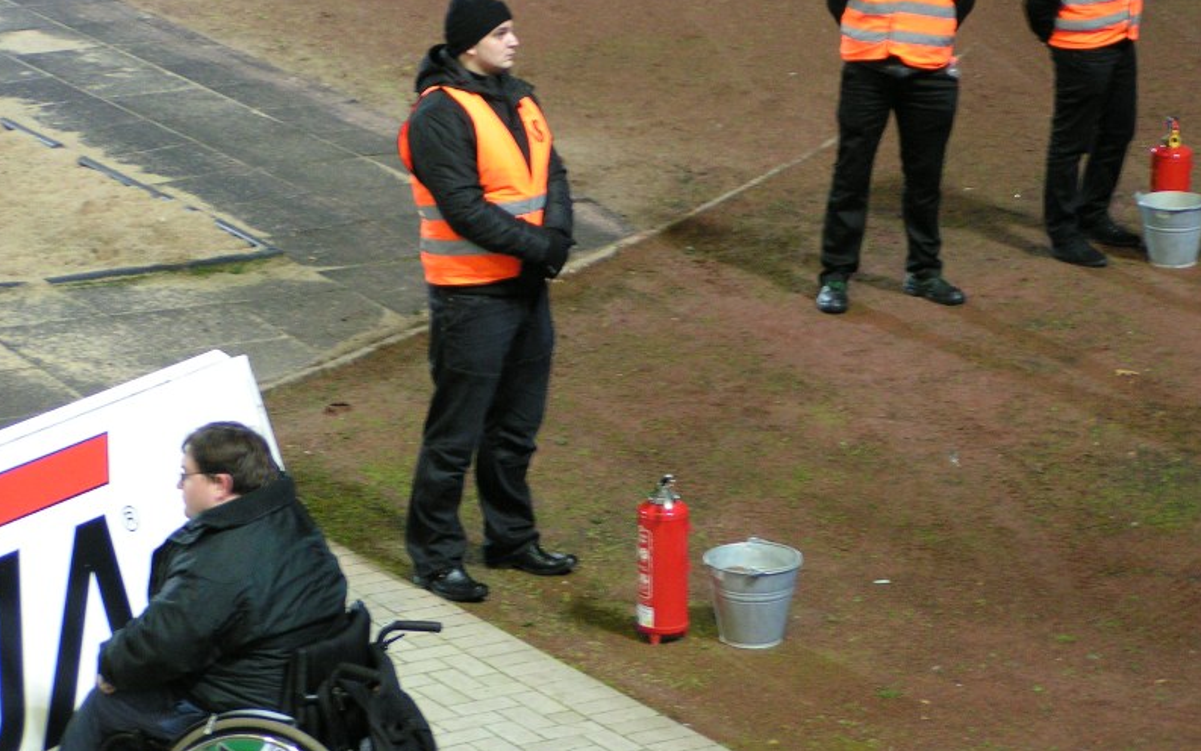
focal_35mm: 140
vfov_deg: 9.4
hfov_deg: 14.9
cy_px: 304
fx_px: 4583
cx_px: 598
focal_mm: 20
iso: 200
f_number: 3.5
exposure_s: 1/13
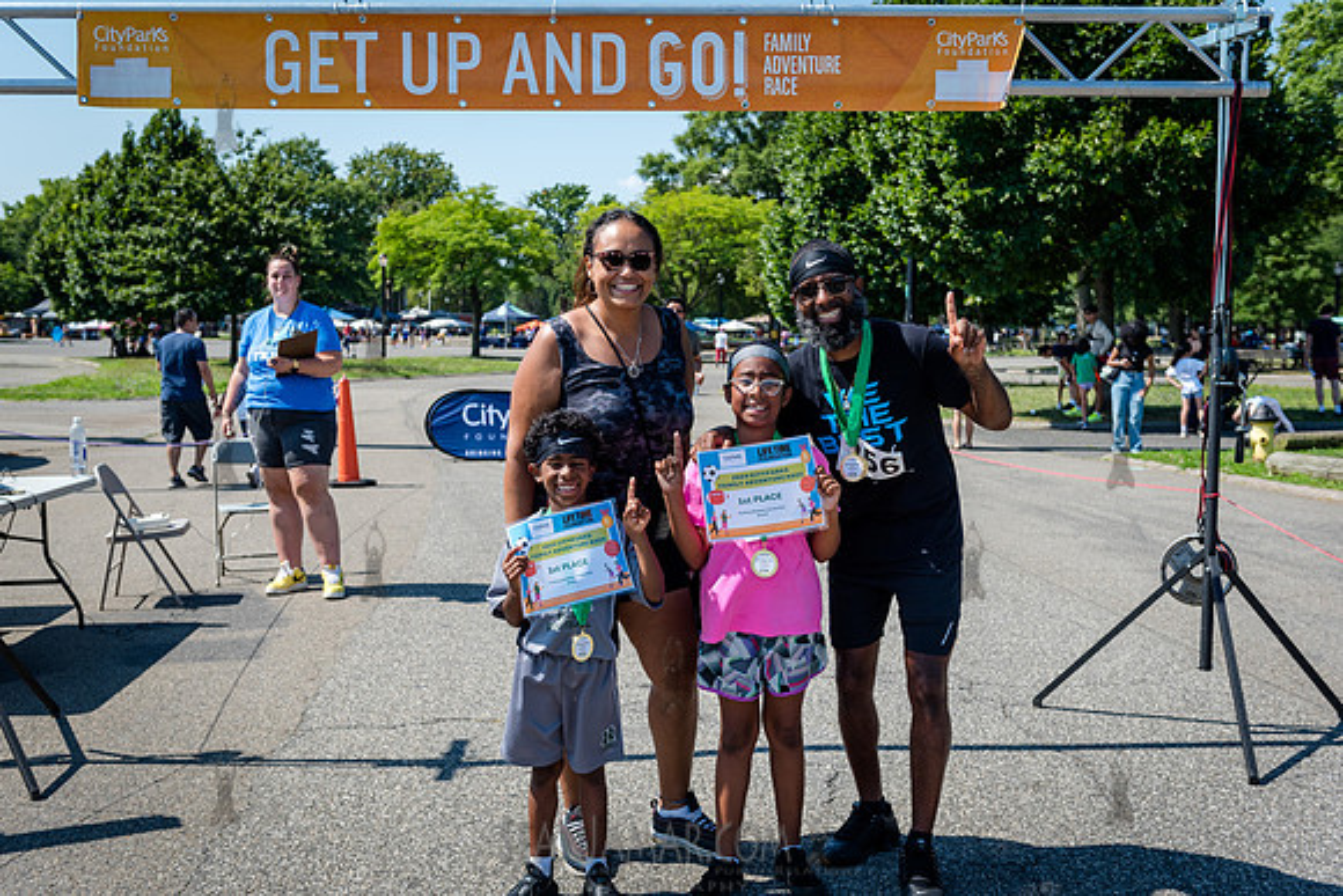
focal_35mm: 40
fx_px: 1484
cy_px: 456
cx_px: 653
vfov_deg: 33.6
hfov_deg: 48.7
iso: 200
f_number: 4
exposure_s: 1/1250
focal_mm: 38
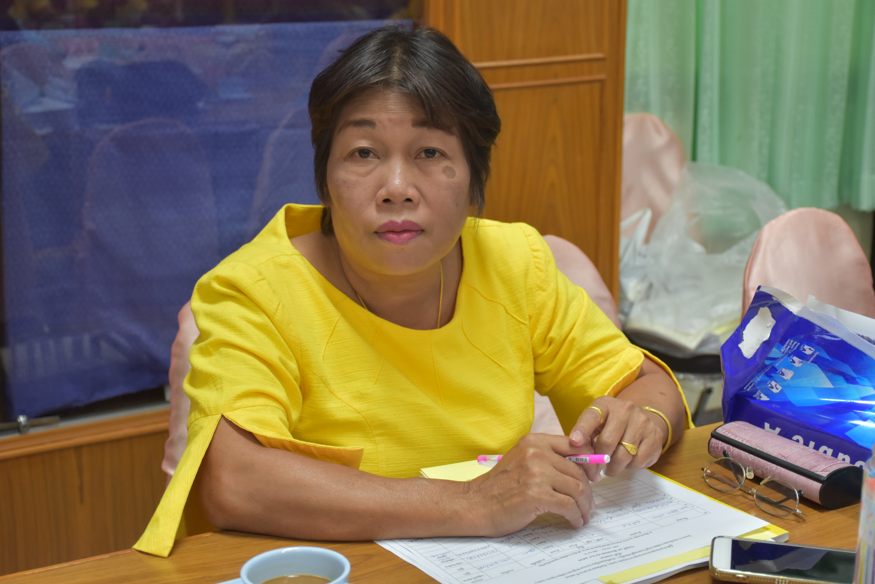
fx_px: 1385
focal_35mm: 57
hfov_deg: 35.1
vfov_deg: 23.8
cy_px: 292
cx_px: 438
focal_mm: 38
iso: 800
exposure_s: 1/60
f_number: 4.2
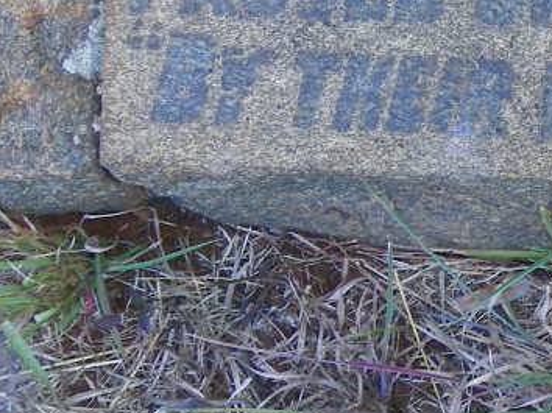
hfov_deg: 13.2
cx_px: 884
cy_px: 2
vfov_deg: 10.6
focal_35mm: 139
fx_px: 2215
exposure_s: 1/30
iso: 64
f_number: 3.2
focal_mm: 7.3
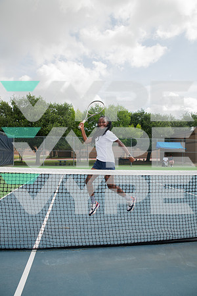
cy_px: 148
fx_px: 197
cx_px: 98
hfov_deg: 53.1
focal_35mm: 24
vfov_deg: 73.7
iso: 100
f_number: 5.6
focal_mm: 24
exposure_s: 1/400
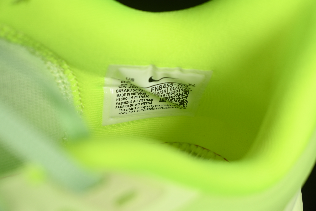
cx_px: 158
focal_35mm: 75
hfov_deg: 27.0
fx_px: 658
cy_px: 106
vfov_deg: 18.2
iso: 160
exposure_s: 1/80
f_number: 7.1
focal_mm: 50
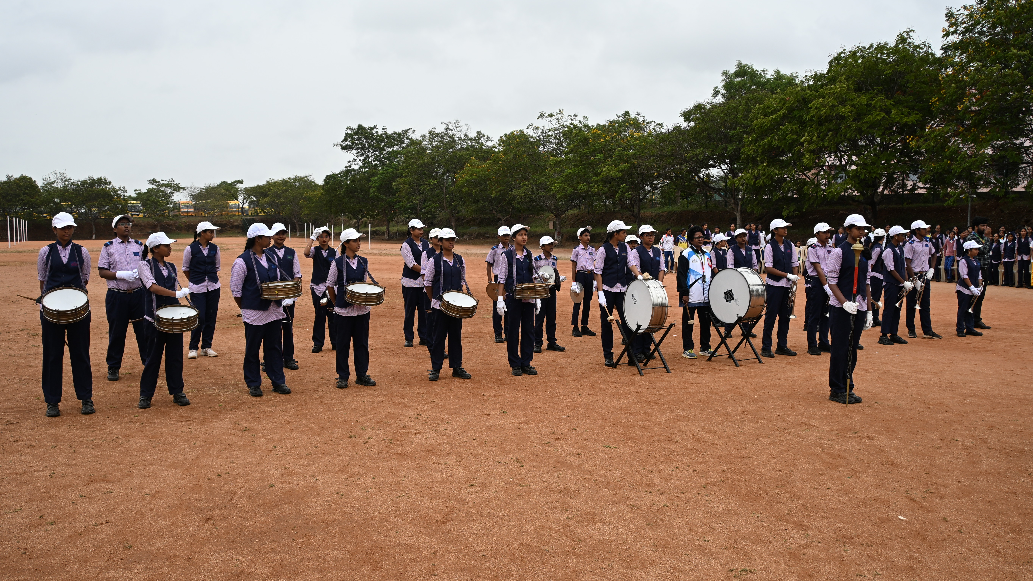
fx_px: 1337
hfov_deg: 42.3
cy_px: 316
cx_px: 514
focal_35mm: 49
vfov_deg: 24.5
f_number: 8
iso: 100
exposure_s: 1/250
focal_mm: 30.5
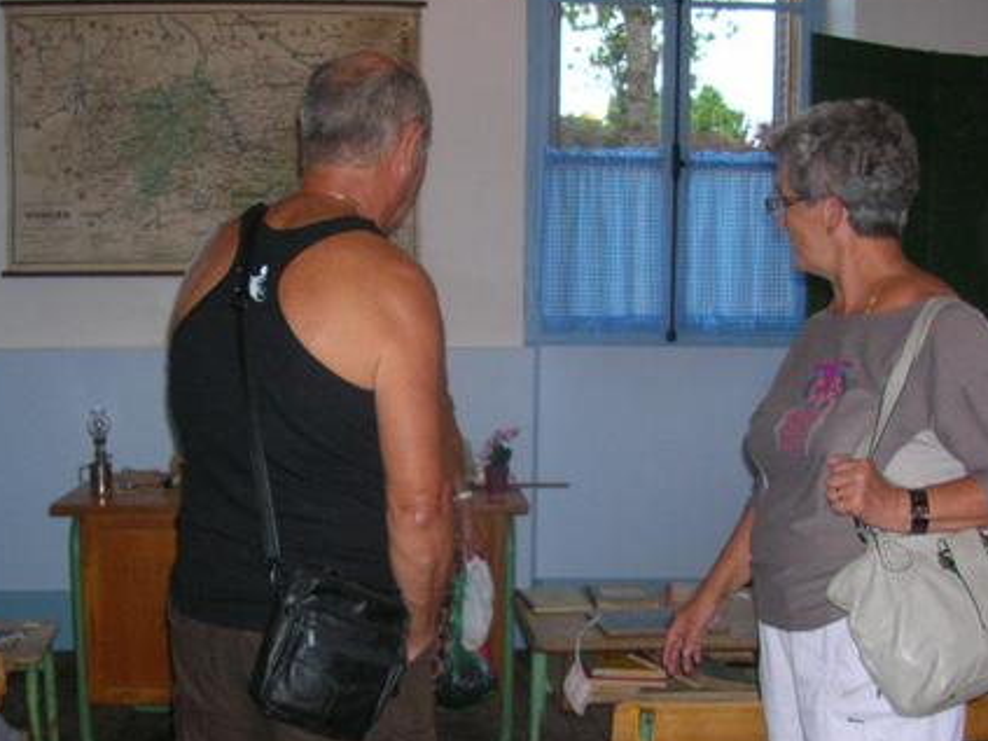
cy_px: 526
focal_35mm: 53
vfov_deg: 27.2
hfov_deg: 36.2
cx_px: 490
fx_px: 1512
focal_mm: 5.8
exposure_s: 1/60.1
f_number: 2.8
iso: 122
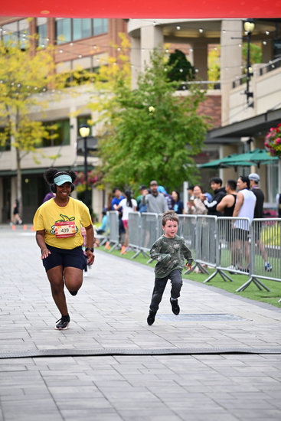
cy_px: 210
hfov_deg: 13.0
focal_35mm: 105
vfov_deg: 19.5
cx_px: 140
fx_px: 1229
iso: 640
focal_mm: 105
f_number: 2.8
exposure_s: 1/2500
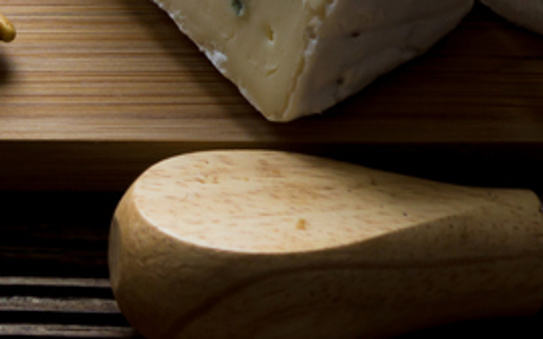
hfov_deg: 5.3
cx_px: -101
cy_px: -385
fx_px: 5805
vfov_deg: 3.3
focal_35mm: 392
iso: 100
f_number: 6.3
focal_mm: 55
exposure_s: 1/8
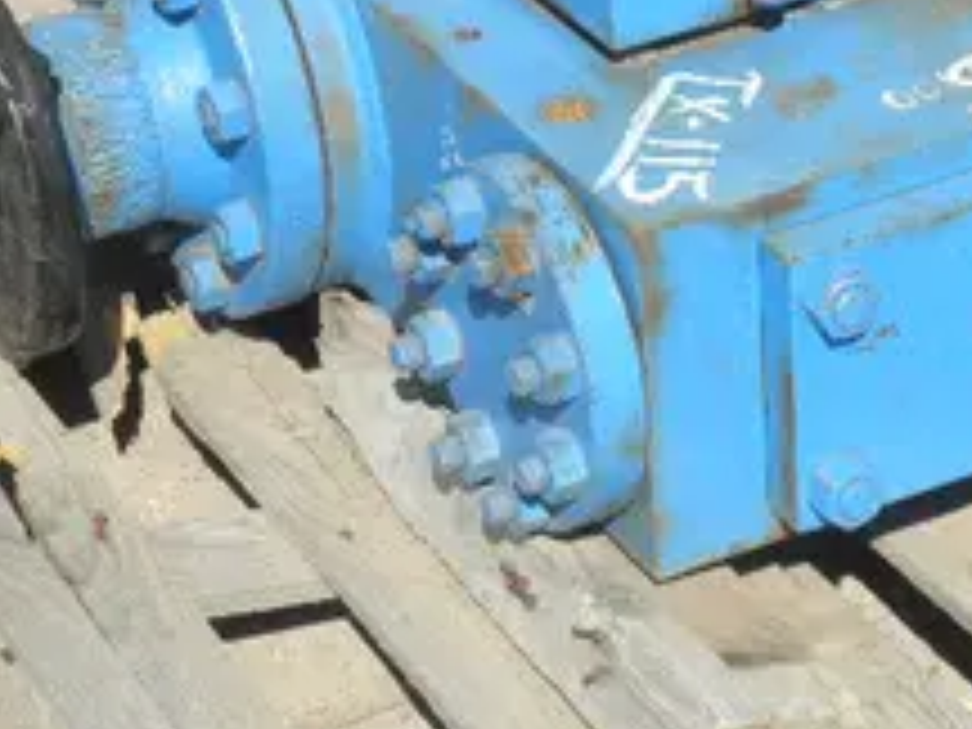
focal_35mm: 170
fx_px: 4774
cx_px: 824
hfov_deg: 11.6
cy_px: 76
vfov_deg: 8.7
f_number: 4.2
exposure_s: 1/640
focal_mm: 16.3
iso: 64
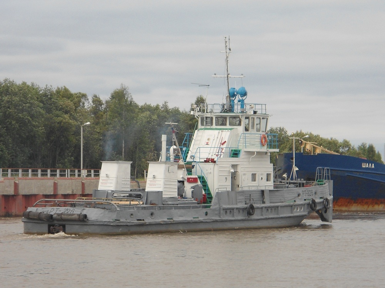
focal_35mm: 105
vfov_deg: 14.1
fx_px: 1168
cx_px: 192
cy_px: 144
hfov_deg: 18.7
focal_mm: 18.8
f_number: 5.9
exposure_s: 1/250
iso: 80
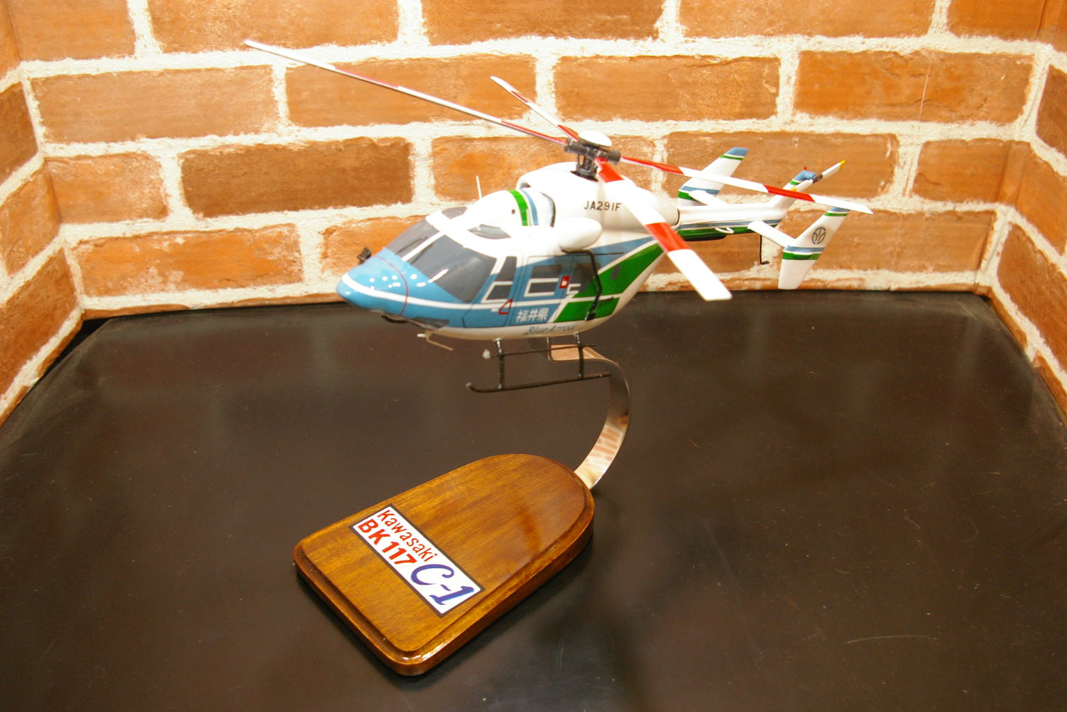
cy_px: 356
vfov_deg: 34.2
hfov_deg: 49.6
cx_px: 534
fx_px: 1156
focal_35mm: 39
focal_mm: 26
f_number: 5.6
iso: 800
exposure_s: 1/20
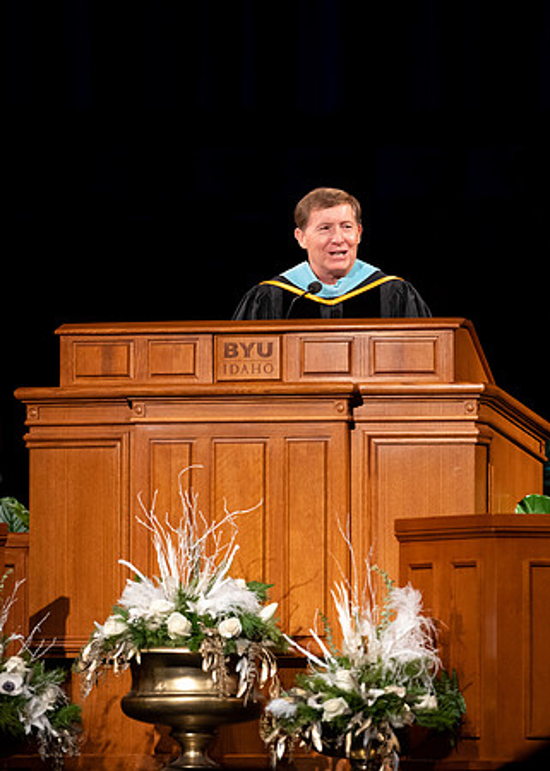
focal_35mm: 314
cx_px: 307
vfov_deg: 6.4
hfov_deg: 4.6
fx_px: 6881
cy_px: 408
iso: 1000
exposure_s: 1/200
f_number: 2.8
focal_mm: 200
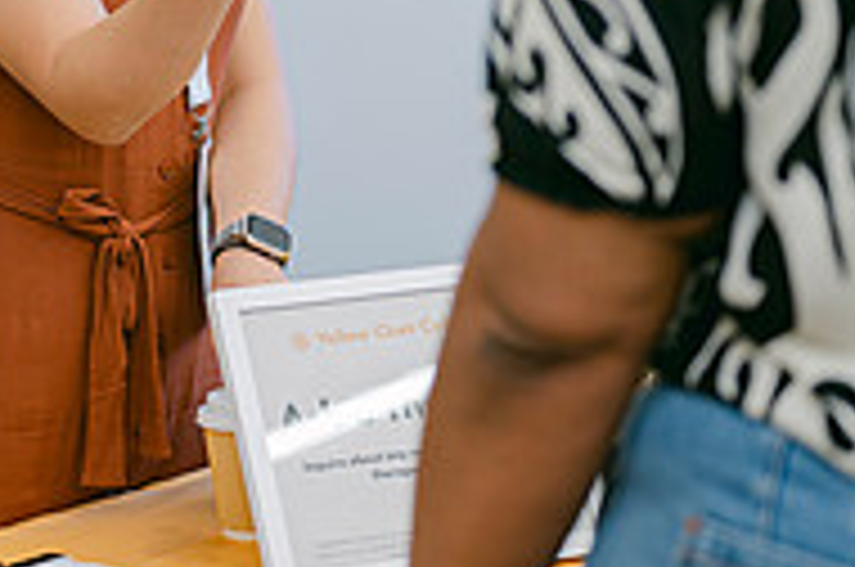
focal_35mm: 153
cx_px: 207
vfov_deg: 8.9
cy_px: 45
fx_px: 3628
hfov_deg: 13.4
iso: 125
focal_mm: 50
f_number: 2
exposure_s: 1/125
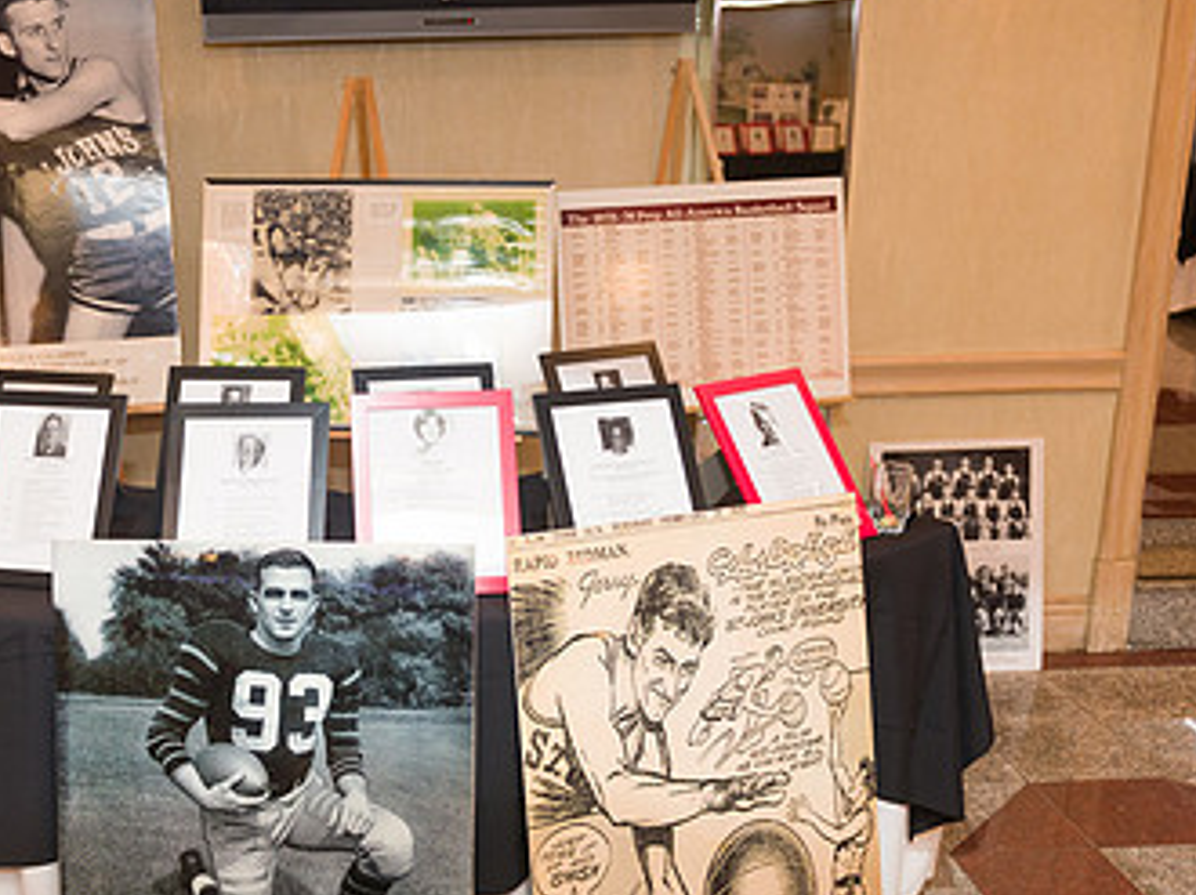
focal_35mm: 44
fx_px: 1519
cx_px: 337
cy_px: 560
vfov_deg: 32.7
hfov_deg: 42.0
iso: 1000
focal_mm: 26
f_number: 3.2
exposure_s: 1/125
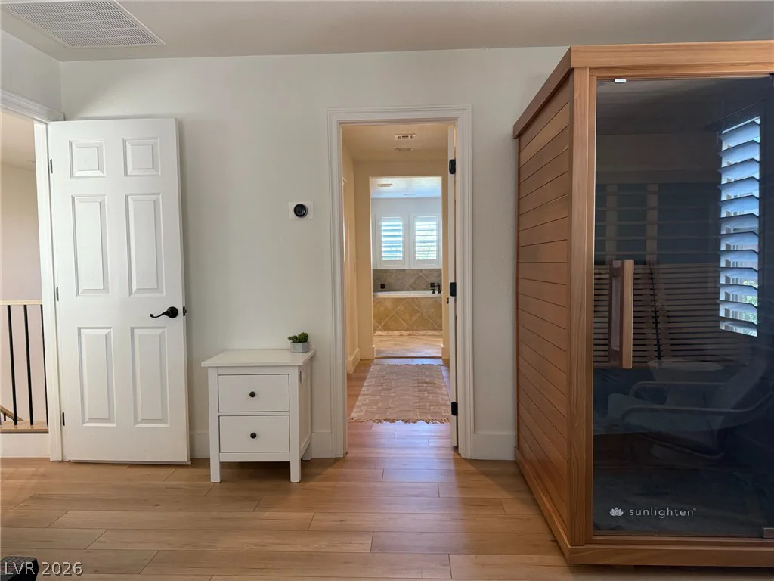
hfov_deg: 71.6
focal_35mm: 24
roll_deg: +0.4
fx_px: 537
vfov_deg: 56.8
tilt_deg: -2.8
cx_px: 387
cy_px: 290
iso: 320
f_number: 1.78
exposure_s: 1/120
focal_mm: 6.76
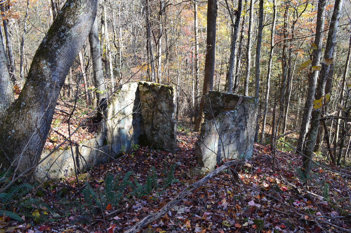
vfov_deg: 47.7
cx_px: 176
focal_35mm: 27
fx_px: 263
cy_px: 116
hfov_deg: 67.5
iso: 400
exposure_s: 1/80
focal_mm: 18
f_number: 8
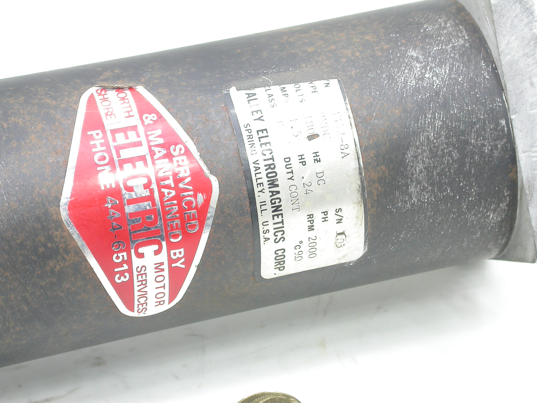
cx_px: 268
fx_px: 2249
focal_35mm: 145
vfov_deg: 10.2
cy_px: 202
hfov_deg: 13.6
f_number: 4.9
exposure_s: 1/16.2
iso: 100
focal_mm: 30
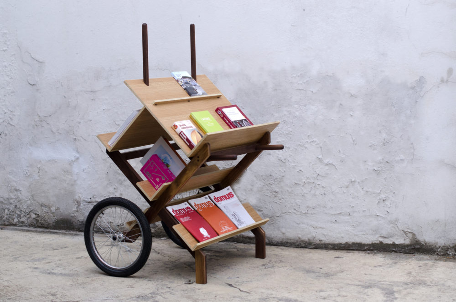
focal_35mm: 75
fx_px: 948
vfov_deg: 18.1
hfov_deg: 27.0
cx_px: 228
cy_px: 151
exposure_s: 1/320
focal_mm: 50
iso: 640
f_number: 3.2
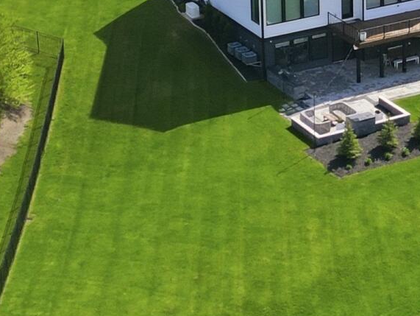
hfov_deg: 15.5
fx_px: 1530
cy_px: -2
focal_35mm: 126
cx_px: 379
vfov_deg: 11.7
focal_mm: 6.7
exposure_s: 1/4000
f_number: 1.7
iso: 100
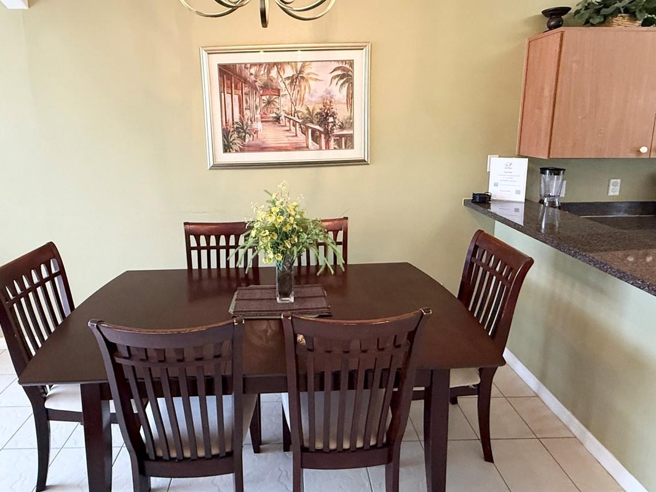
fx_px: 398
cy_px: 187
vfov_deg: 62.6
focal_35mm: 21
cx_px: 292
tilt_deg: -9.2
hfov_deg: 78.7
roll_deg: +0.7
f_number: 2.2
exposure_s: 1/60
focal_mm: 2.22
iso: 500
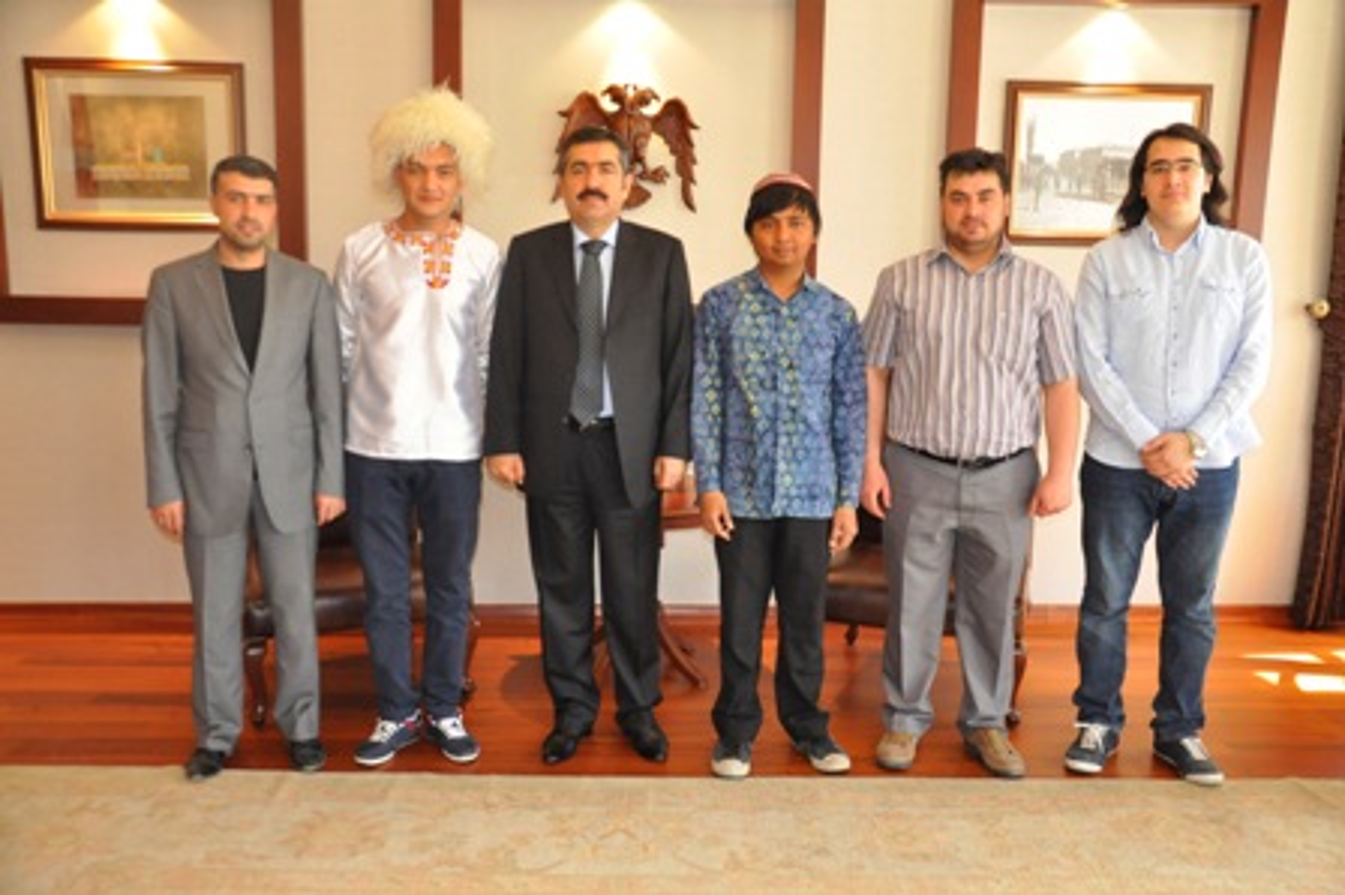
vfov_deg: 39.9
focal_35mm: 33
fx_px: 1232
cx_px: 672
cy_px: 448
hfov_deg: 57.3
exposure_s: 1/60
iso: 1250
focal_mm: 22
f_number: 4.5
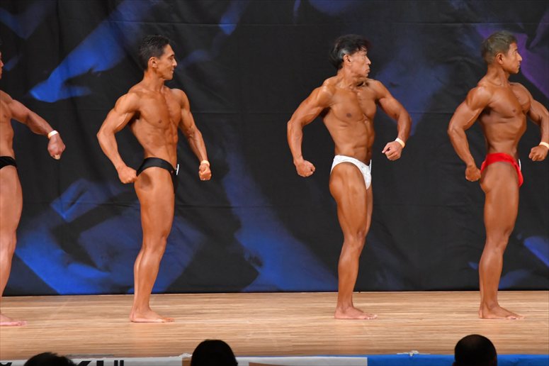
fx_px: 4116
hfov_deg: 7.6
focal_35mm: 270
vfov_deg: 5.1
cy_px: 183
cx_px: 274
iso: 5600
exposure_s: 1/400
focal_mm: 180
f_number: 5.6
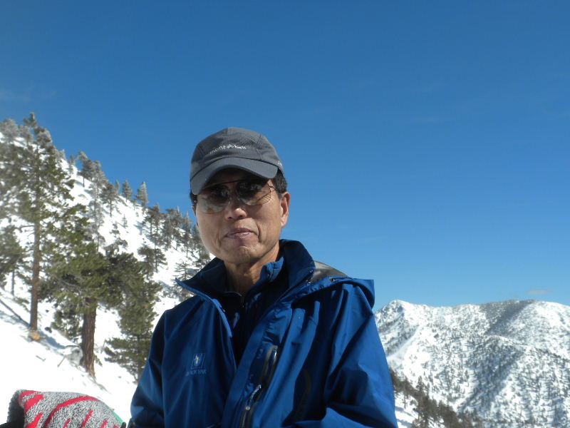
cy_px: 214
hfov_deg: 36.8
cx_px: 285
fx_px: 856
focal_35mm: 52
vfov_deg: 28.0
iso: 64
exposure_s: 1/109
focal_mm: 9.1
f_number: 11
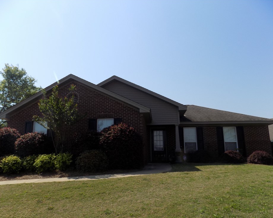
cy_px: 113
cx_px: 128
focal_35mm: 25
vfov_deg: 56.8
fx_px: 202
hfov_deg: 68.0
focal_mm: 4
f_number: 3.1
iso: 80
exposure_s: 1/1250
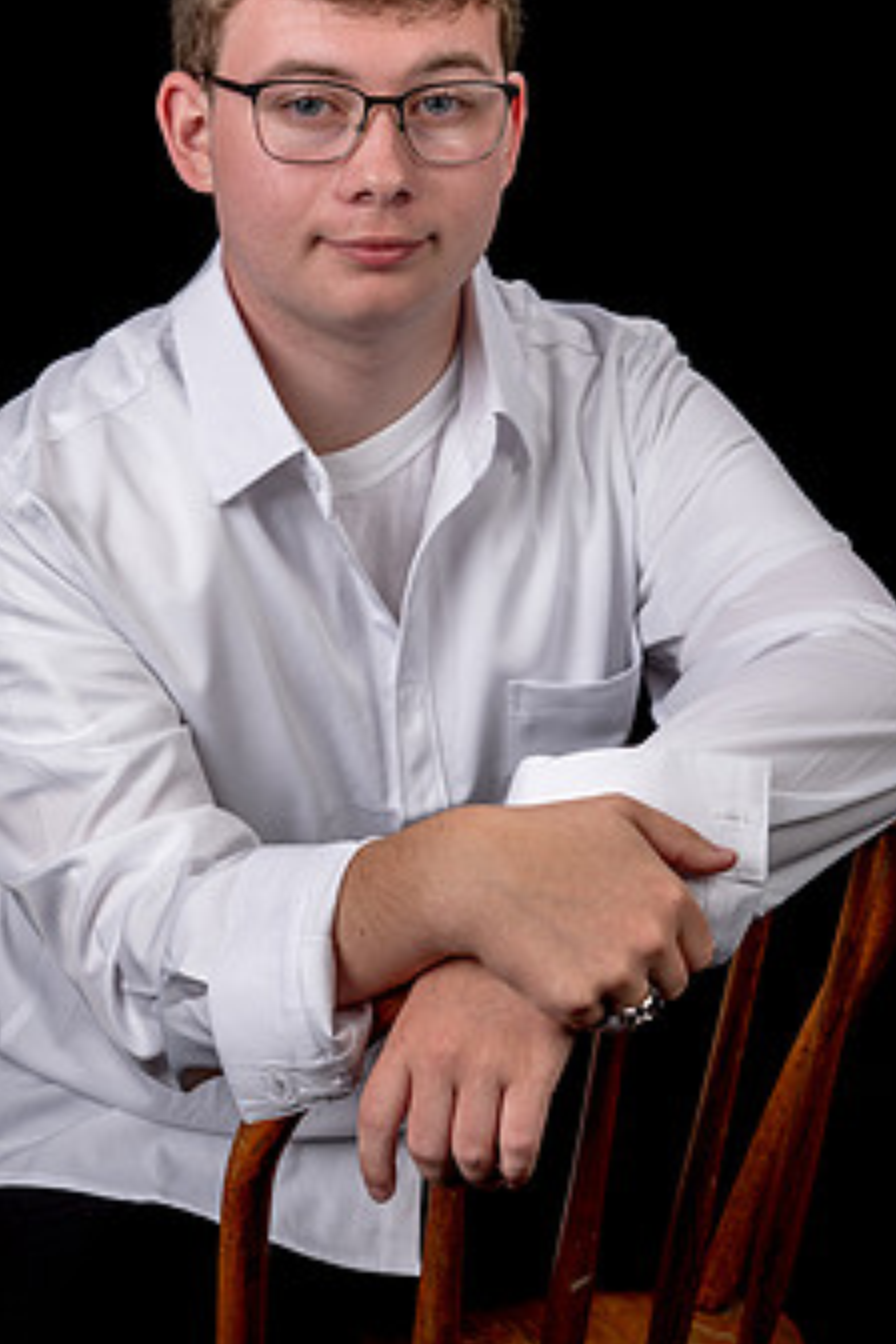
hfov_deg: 20.3
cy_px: 556
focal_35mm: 67
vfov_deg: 30.0
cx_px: 404
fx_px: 2501
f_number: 5
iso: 100
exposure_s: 1/160
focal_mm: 50
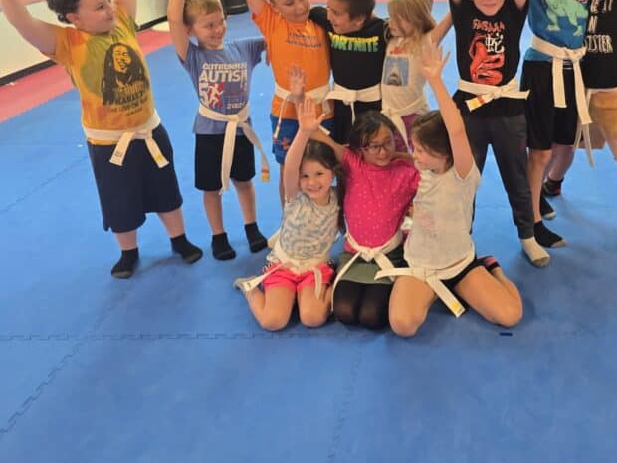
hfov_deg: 46.8
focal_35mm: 38
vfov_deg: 36.7
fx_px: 677
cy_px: 108
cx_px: 478
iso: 400
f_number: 1.7
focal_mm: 6.3
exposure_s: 1/120
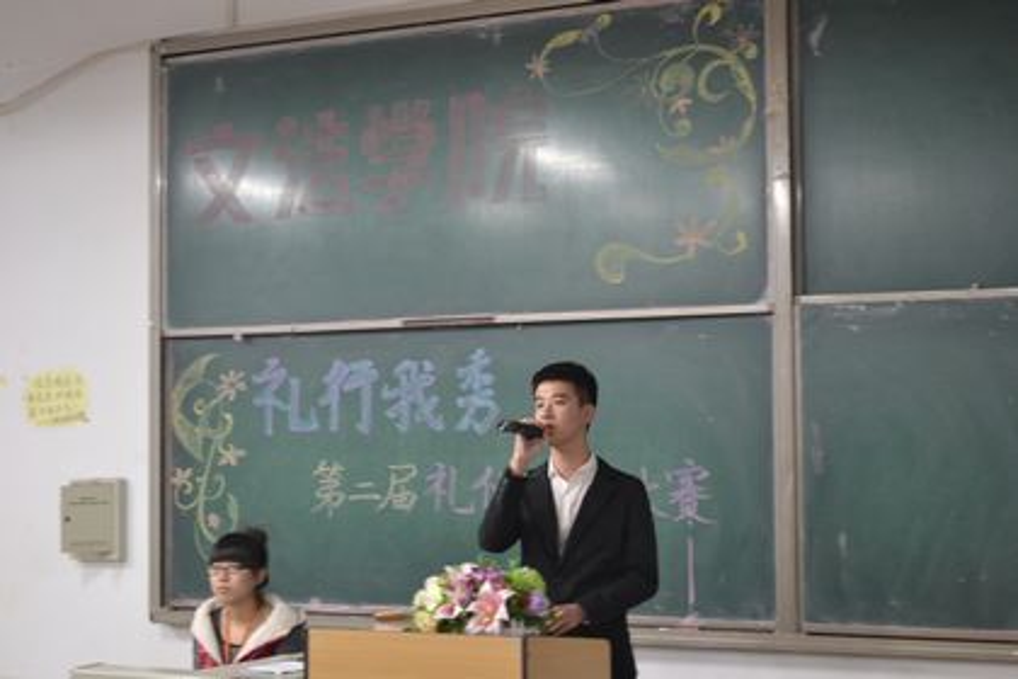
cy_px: 340
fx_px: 1909
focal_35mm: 68
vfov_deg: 20.2
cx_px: 509
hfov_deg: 29.9
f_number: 5.3
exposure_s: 1/6
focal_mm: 45
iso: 900
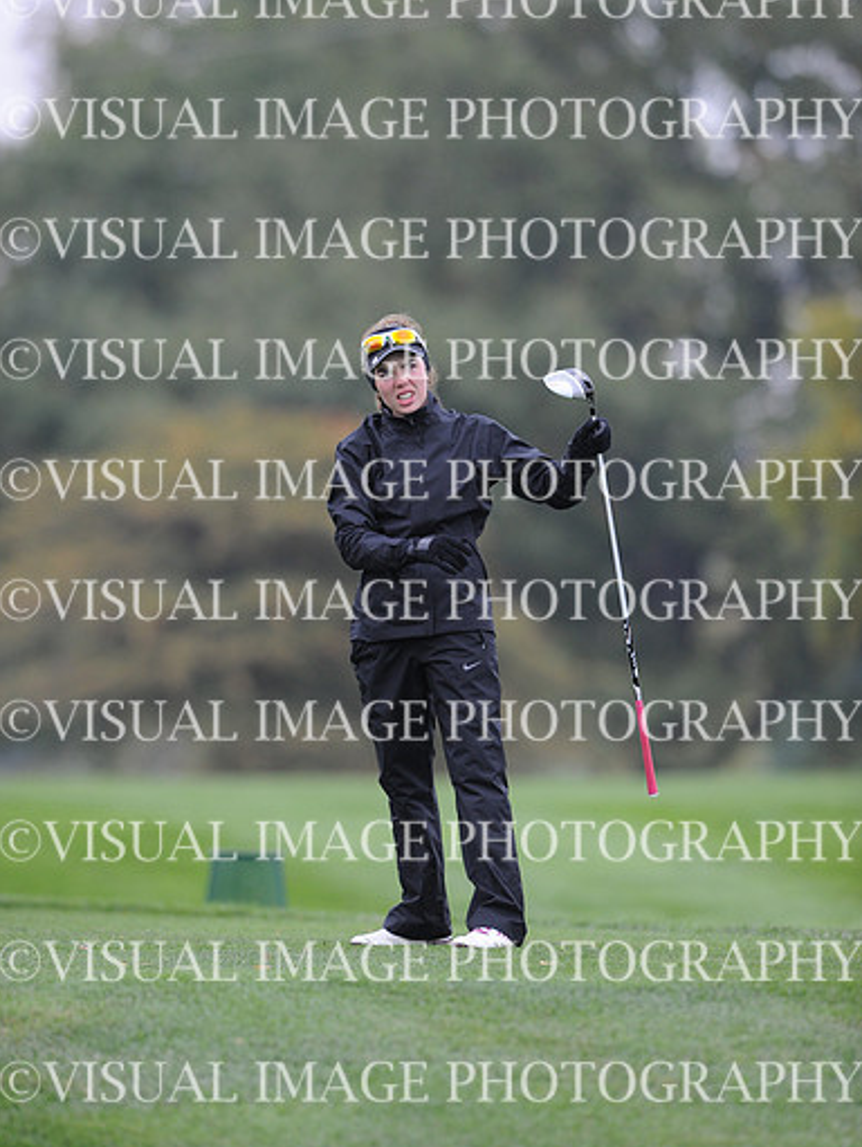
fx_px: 14458
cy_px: 539
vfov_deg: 4.5
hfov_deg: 3.4
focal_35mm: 436
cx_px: 431
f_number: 4
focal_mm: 400
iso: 1250
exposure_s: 1/2000
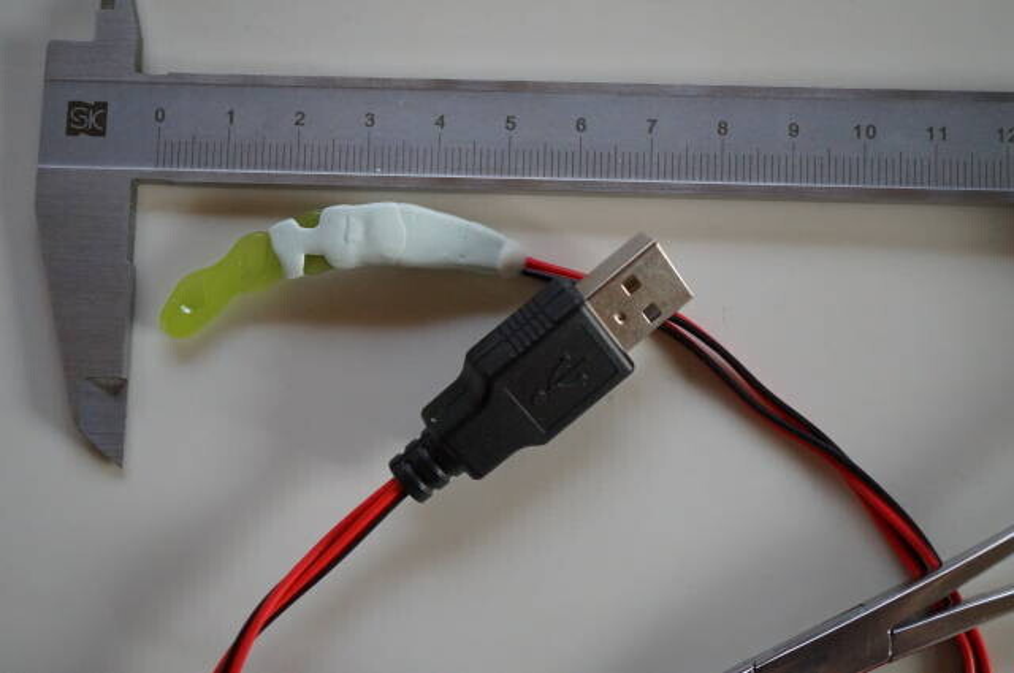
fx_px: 1266
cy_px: 336
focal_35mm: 45
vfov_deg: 29.8
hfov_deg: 43.7
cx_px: 507
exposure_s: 1/160
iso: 2500
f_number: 4
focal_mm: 30
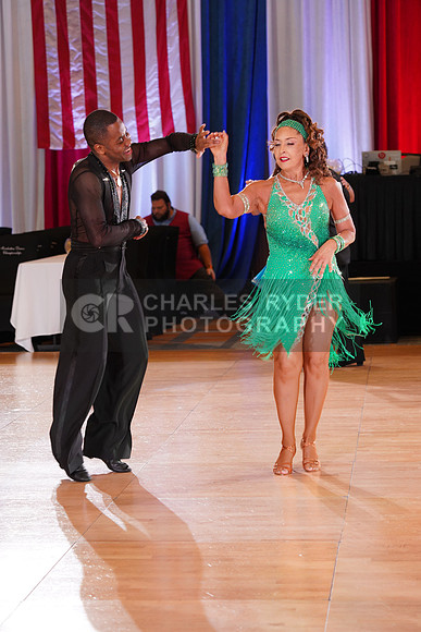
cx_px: 210
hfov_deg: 13.0
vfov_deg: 19.5
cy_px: 316
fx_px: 1841
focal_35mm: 105
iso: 1600
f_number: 5
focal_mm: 105
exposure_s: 1/160
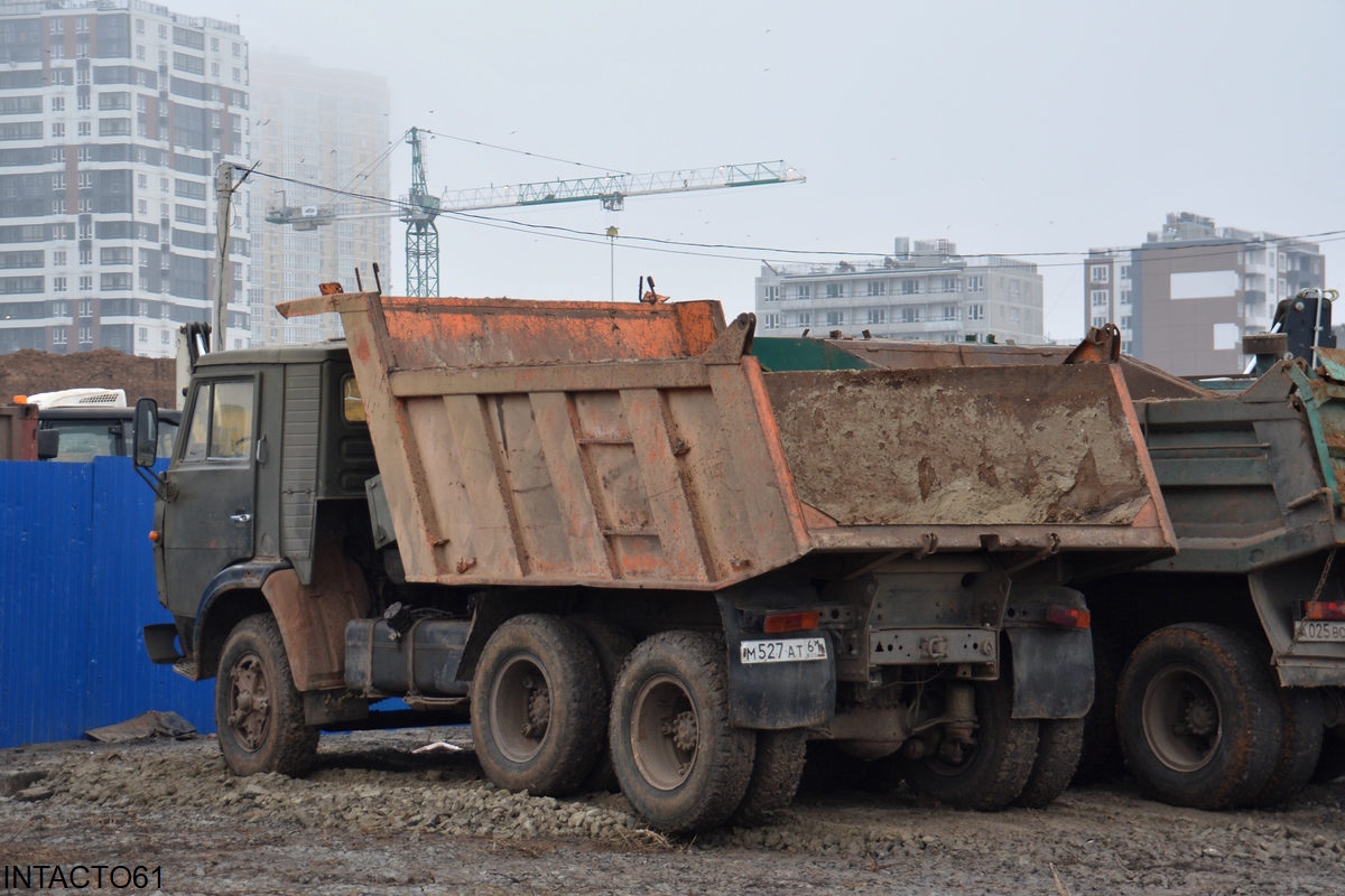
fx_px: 4203
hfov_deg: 18.2
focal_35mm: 112
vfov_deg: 12.2
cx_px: 672
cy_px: 448
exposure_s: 1/125
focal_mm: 75
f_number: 5.6
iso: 400
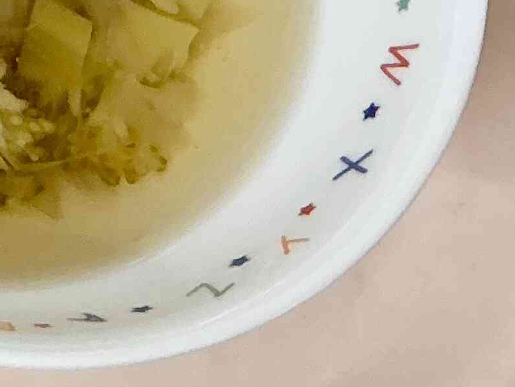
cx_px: -769
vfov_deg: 9.6
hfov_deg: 11.0
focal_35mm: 148
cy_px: -293
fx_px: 2203
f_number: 1.8
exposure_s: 1/60
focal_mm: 3
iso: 40
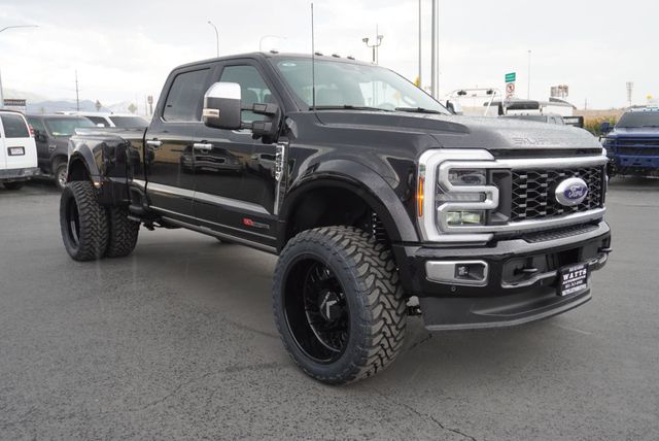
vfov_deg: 41.8
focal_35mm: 32
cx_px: 330
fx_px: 577
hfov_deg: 59.4
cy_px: 220
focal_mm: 21
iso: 100
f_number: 4
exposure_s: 1/160
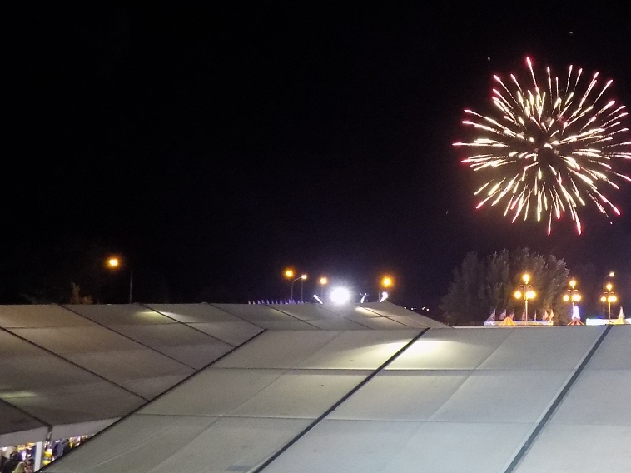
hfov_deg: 35.1
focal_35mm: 52
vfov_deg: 27.8
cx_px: 542
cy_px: 156
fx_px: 948
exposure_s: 1/5
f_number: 3.2
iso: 400
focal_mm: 4.8
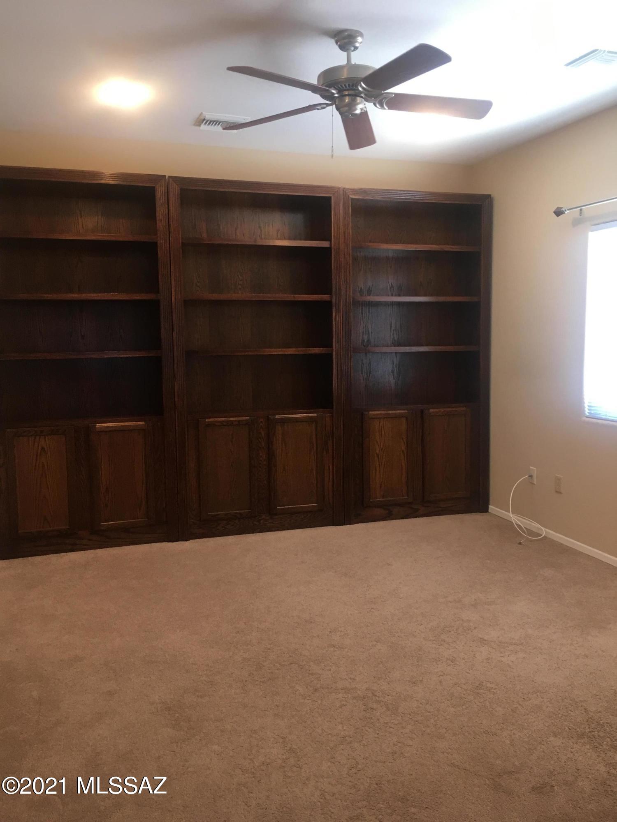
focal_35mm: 29
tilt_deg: -4.8
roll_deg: -0.2
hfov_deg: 48.2
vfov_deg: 61.7
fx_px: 689
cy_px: 411
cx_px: 308
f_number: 2.2
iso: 40
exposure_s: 1/30
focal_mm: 4.15
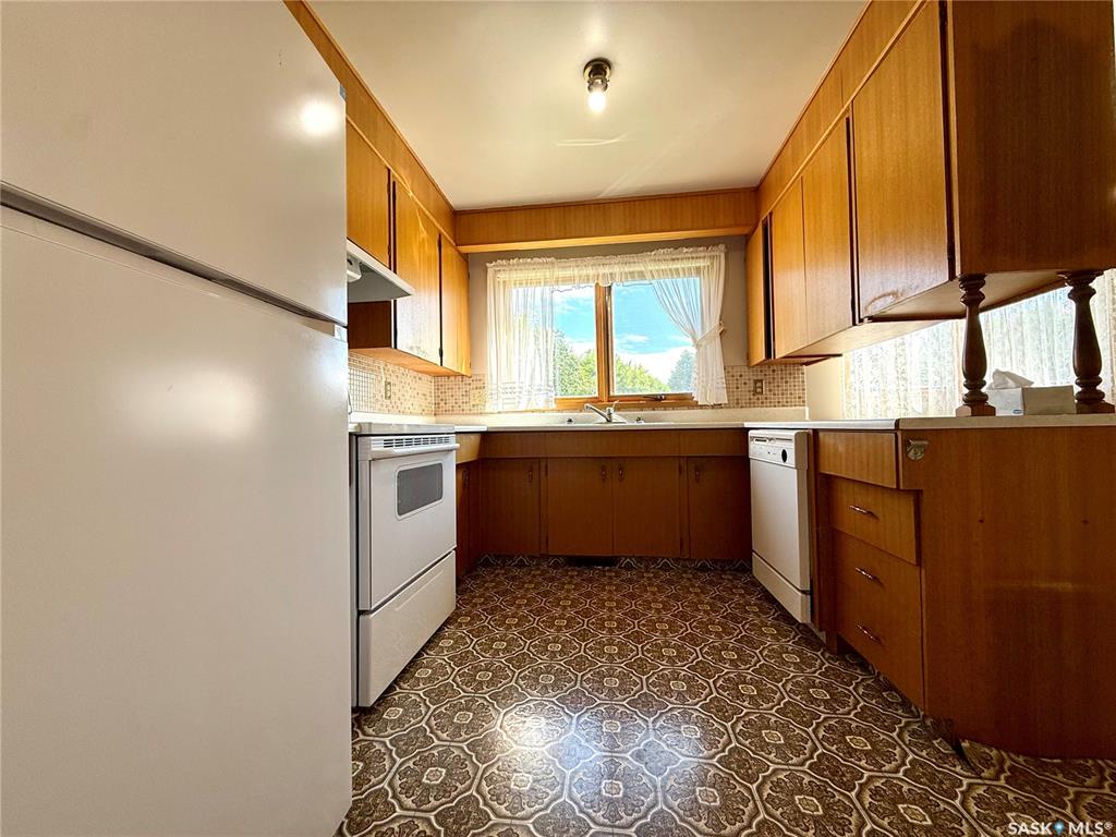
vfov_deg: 85.7
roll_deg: +1.0
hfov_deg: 102.1
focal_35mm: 14
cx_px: 558
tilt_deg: +1.8
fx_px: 451
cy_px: 418
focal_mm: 2.22
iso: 64
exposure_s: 1/217
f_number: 2.2
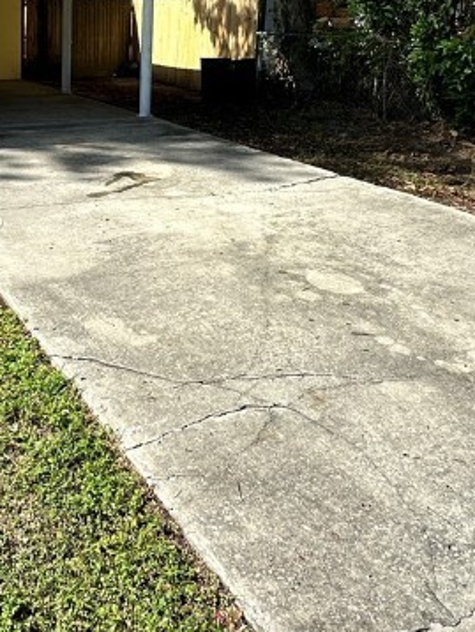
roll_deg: -0.9
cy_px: 138
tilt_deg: -9.0
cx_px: 51
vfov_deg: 44.7
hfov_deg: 34.1
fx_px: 731
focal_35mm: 40
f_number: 2.2
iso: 40
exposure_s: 1/1401
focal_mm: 2.22
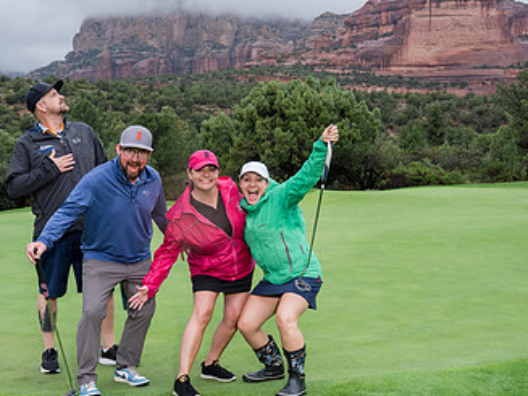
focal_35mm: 41
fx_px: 625
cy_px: 225
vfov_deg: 35.1
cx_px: 215
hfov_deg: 45.6
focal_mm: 24
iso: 320
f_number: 5.6
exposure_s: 1/400
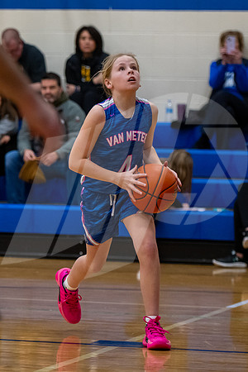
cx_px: -22
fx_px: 2161
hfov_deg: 6.5
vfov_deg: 9.8
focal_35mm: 209
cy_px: 129
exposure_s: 1/640
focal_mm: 105
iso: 3200
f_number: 2.8
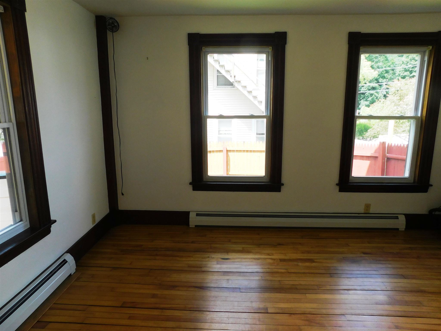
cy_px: 166
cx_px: 220
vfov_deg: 58.9
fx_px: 293
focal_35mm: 23
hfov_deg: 73.9
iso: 125
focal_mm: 4
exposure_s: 1/160
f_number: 3
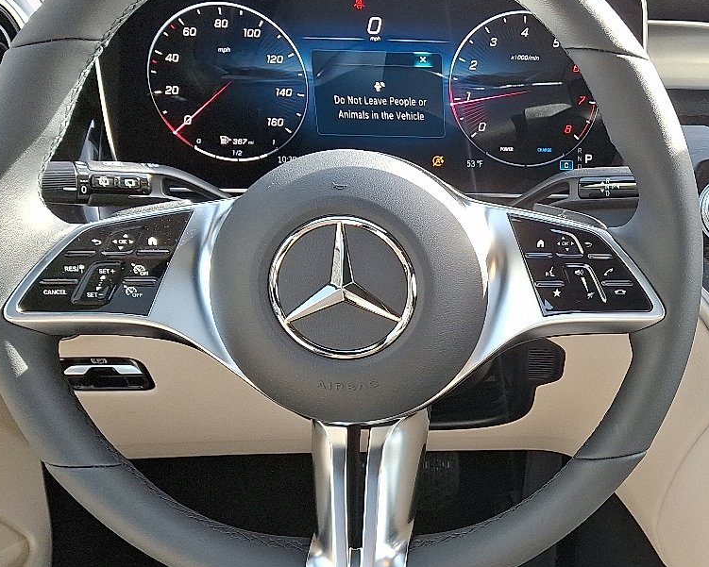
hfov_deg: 34.4
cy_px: 419
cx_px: 612
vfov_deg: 28.7
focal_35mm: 52
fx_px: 1091
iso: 25
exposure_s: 1/120
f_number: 1.8
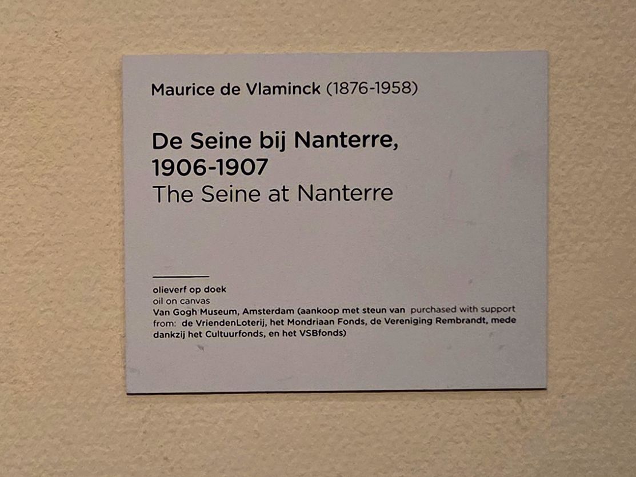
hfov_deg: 73.9
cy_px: 238
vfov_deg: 58.9
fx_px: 423
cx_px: 318
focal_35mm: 23
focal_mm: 5.4
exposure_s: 1/120
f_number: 1.8
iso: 1600
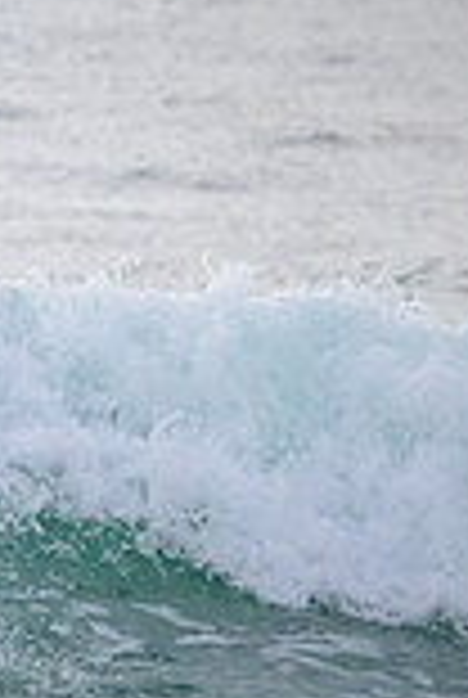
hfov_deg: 0.5
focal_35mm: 2988
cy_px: 403
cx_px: -752
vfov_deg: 0.7
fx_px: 58003
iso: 2800
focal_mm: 800
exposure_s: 1/2000
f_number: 11
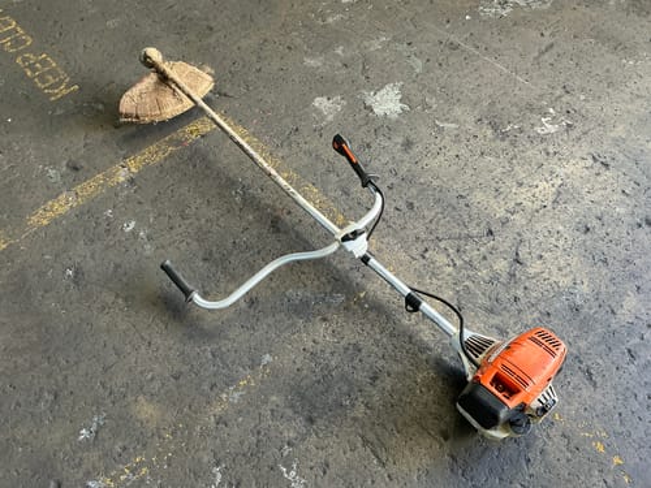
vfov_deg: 49.7
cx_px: 326
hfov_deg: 63.4
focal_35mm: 28
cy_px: 244
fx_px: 527
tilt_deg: -53.1
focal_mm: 3
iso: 80
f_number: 1.8
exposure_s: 1/60
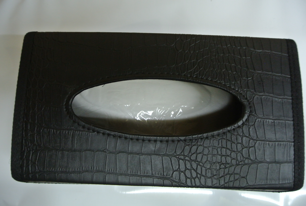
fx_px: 238
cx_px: 153
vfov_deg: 46.6
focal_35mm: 28
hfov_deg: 65.4
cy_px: 103
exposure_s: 1/30
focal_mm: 10.7
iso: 720
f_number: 3.5
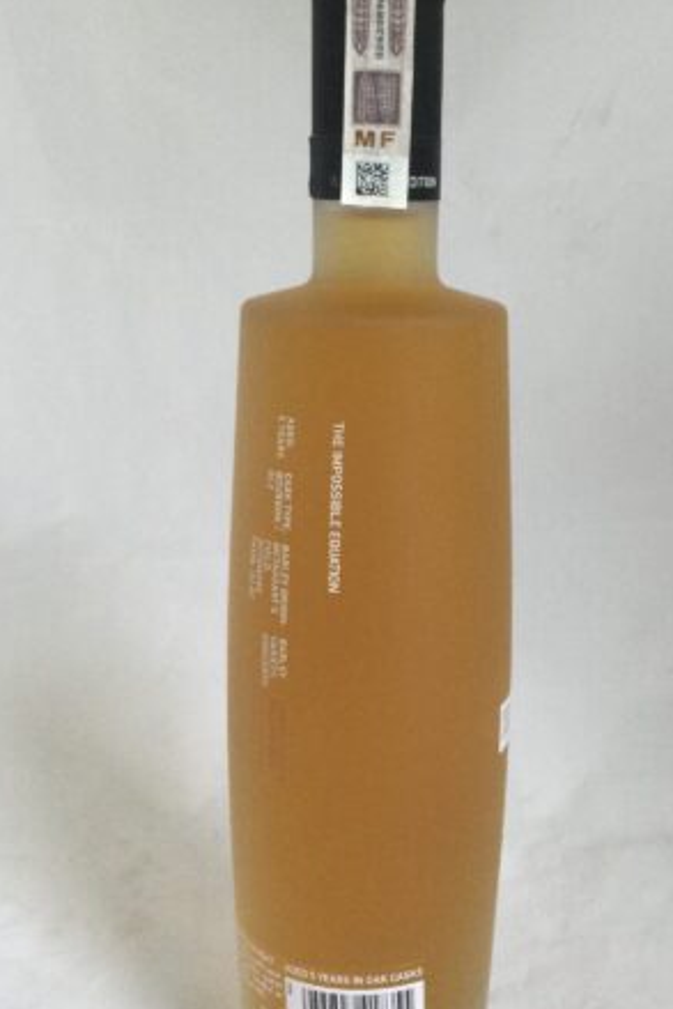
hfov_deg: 28.6
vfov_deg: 41.9
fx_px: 1317
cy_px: 476
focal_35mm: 47
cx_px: 418
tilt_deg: -12.2
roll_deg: -0.3
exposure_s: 1/33
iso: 50
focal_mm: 3.3
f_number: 2.4
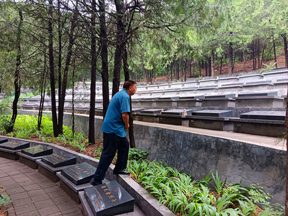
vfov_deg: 56.8
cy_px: 108
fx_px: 200
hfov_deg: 71.6
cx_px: 144
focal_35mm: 24
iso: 336
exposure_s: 1/50
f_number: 1.75
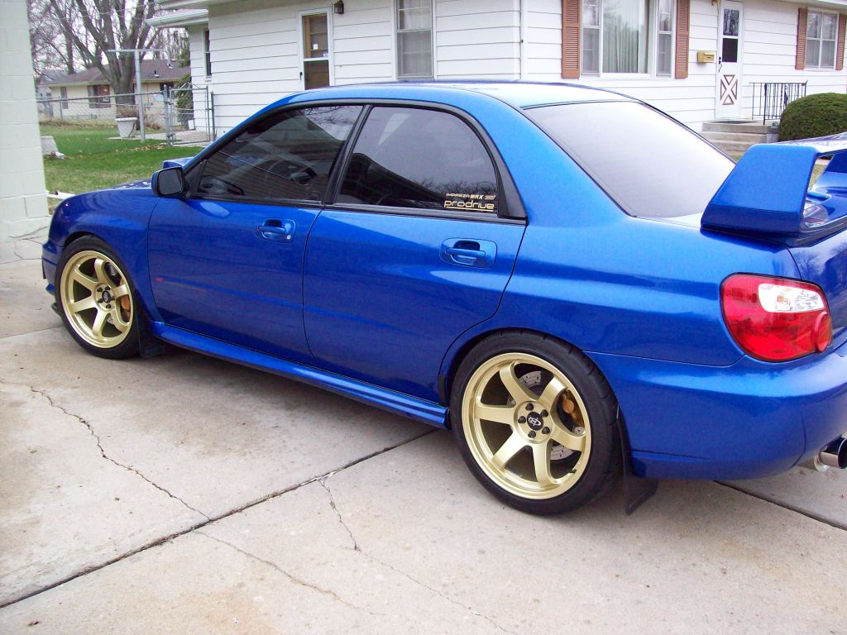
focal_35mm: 36
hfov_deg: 51.4
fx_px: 881
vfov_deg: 39.7
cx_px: 424
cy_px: 318
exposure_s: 1/82.1
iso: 200
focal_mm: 6
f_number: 2.7
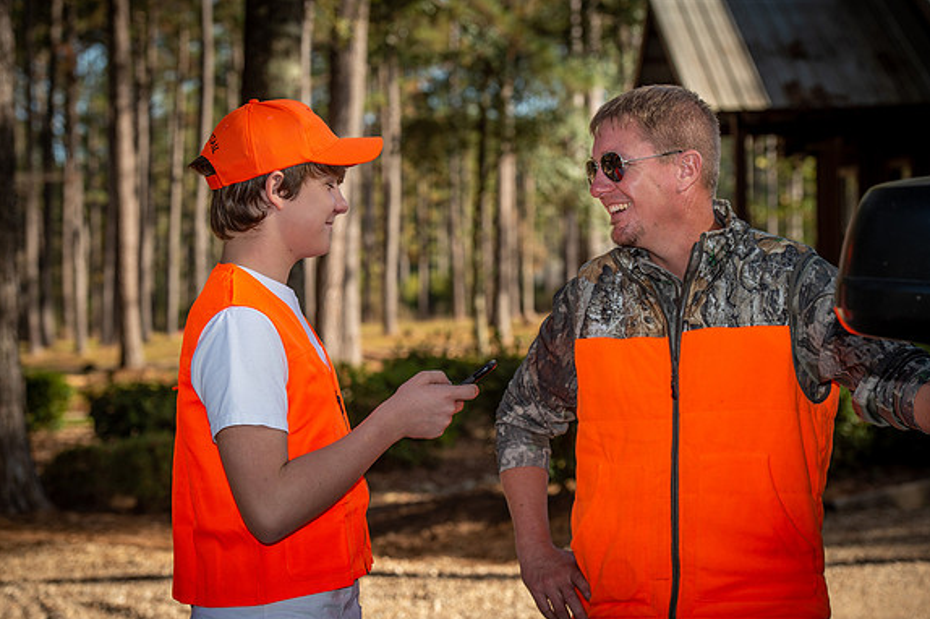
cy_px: 311
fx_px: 2478
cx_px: 465
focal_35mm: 96
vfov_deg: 14.2
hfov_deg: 21.3
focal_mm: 95
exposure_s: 1/125
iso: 100
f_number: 5.6
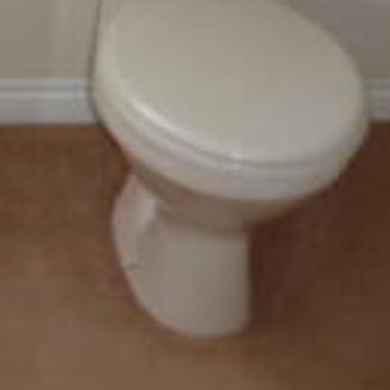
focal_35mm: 96
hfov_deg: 17.5
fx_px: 1224
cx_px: -38
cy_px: -59
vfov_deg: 17.4
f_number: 3.3
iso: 160
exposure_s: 1/60
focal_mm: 4.3
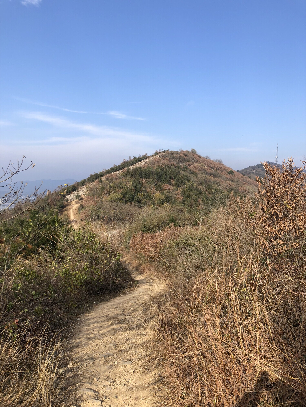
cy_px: 204
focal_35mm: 28
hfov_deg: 49.7
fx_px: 330
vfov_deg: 63.4
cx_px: 153
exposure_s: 1/1333
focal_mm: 3.99
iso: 20
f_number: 1.8
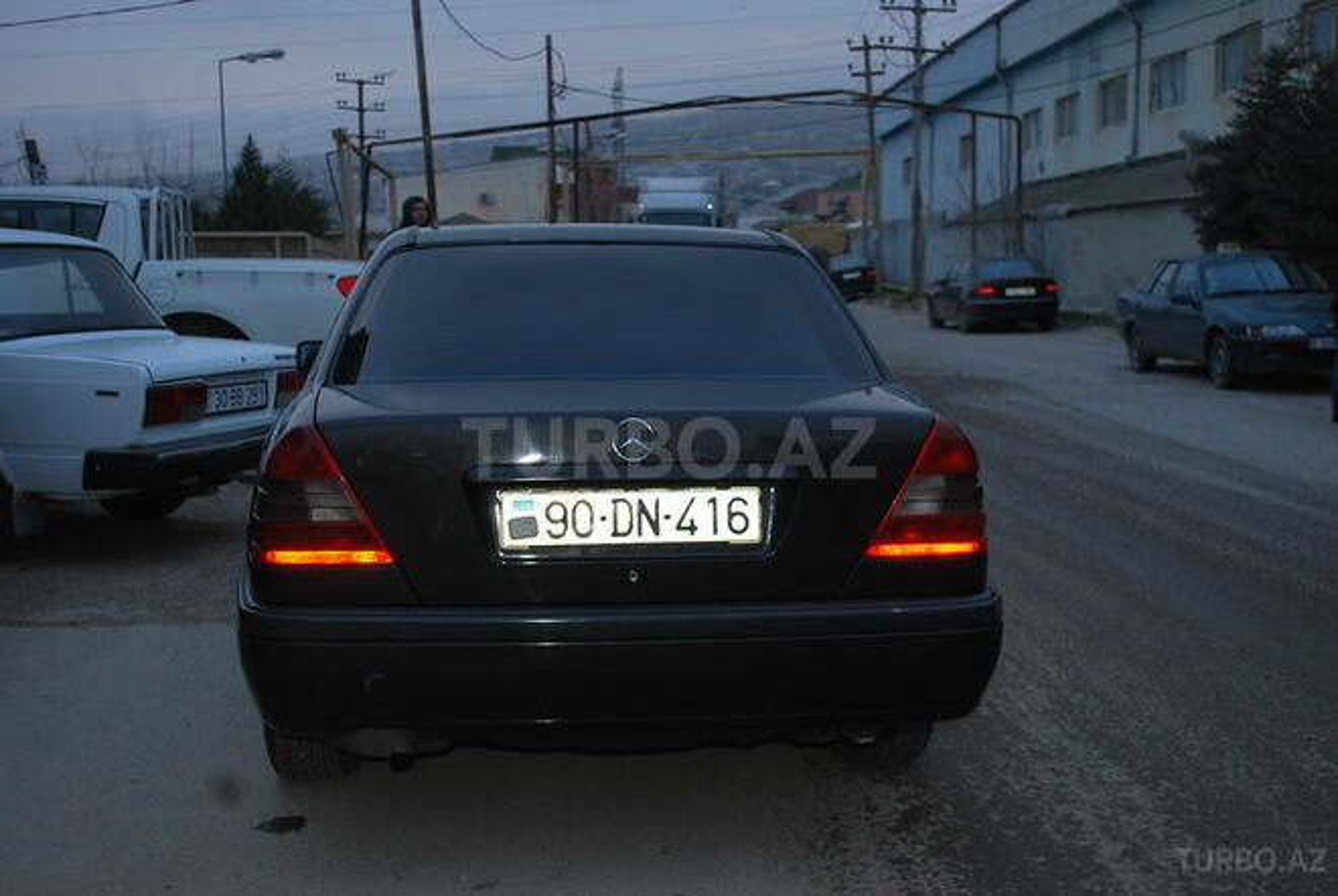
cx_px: 669
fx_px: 1619
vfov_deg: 30.9
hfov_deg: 44.9
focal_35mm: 44
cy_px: 448
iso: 200
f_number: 4.8
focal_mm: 29
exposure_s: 1/60
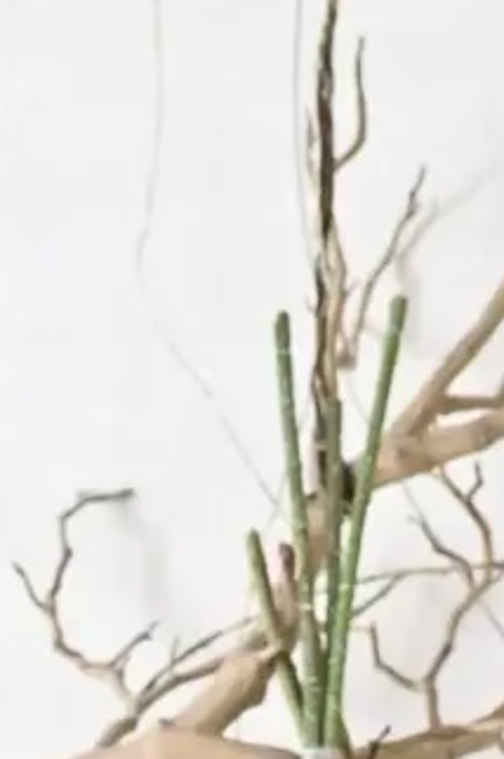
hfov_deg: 3.4
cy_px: 2836
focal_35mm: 398
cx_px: -350
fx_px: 8375
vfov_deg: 4.8
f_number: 5.6
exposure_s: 1/160
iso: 1600
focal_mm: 50
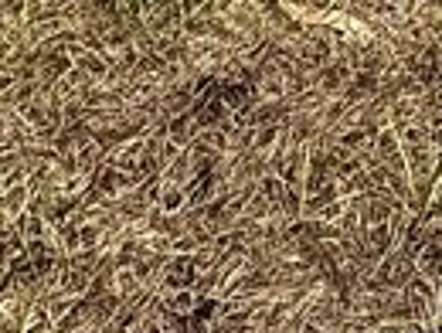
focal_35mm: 110
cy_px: -843
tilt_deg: -4.0
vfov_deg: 9.0
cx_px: 843
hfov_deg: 15.0
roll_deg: -3.8
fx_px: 1407
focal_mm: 2.22
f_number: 2.2
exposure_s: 1/3125
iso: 50
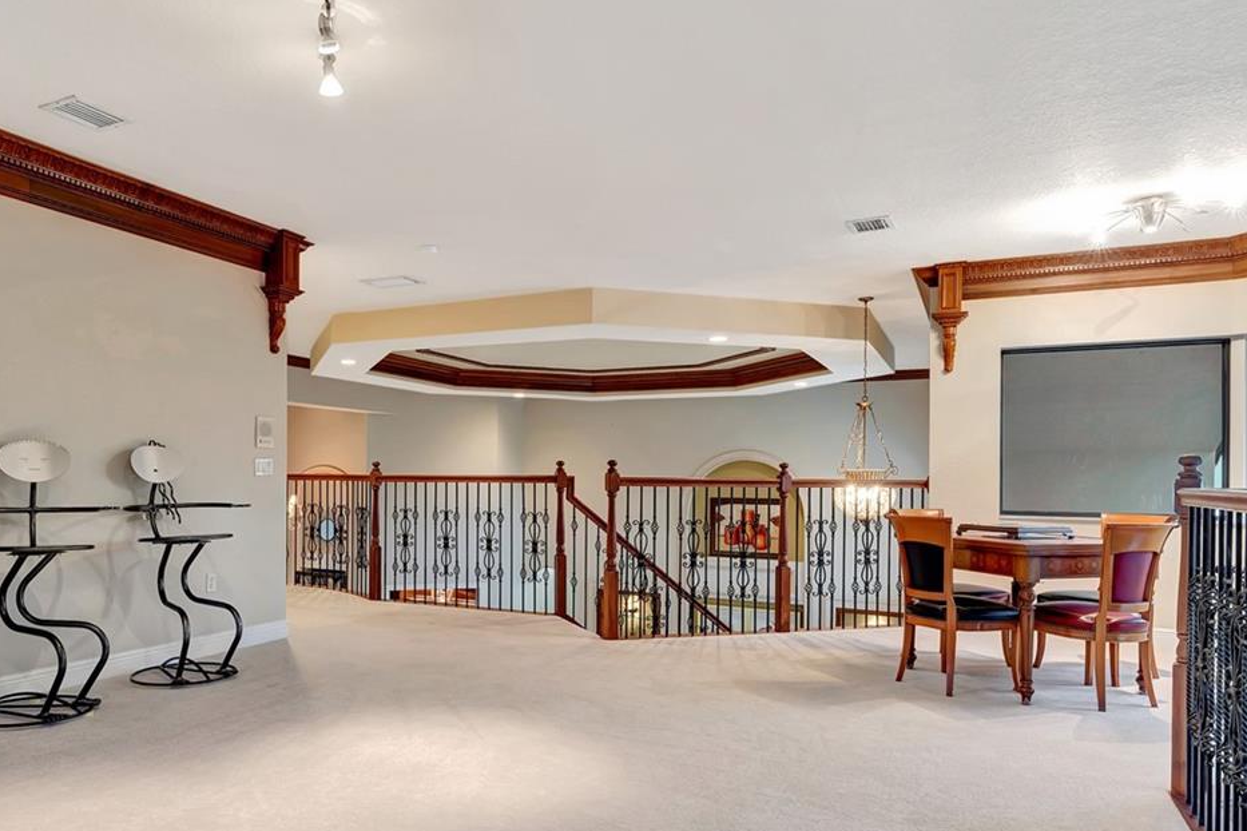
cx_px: 521
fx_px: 831
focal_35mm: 24
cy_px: 516
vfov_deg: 52.6
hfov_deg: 73.2
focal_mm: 14
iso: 400
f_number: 8
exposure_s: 1.6
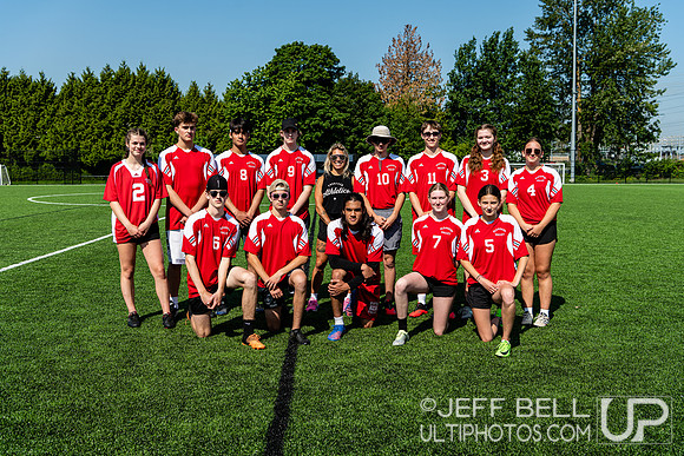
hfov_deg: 50.7
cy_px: 228
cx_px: 342
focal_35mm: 38
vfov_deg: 35.1
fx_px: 722
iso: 110
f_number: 5.6
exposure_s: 1/640
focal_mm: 38
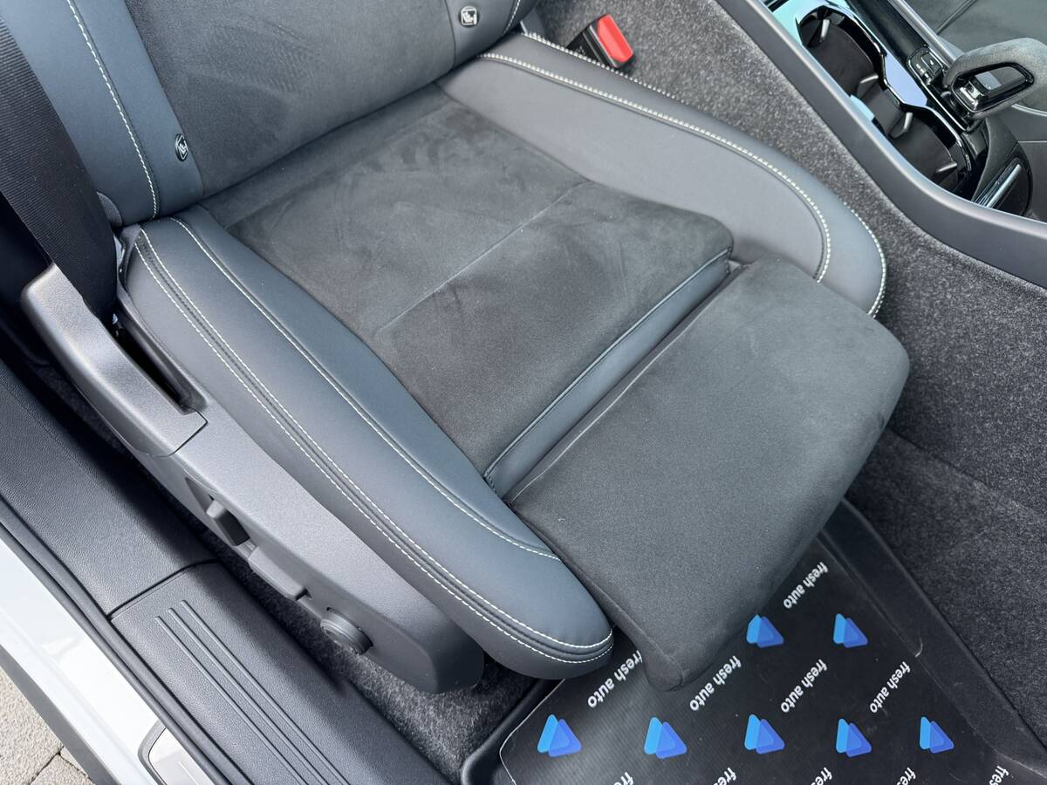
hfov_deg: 71.6
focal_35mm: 24
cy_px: 392
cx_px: 524
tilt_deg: -58.0
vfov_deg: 56.8
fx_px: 726
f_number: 1.78
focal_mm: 6.76
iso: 200
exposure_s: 1/79
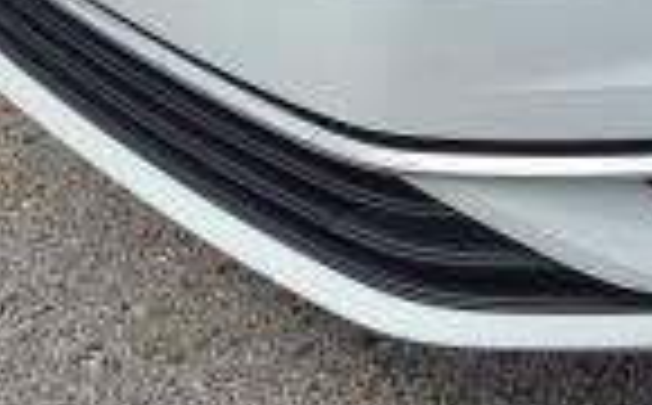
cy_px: -459
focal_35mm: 122
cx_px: 1070
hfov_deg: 15.4
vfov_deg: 9.8
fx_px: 2164
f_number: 1.8
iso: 40
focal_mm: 5.4
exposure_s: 1/3042
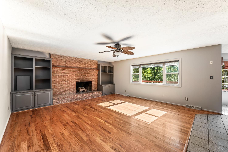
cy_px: 76
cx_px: 114
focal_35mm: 14
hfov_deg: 104.3
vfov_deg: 81.2
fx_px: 89
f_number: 8
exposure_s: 1/6
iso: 200
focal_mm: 14
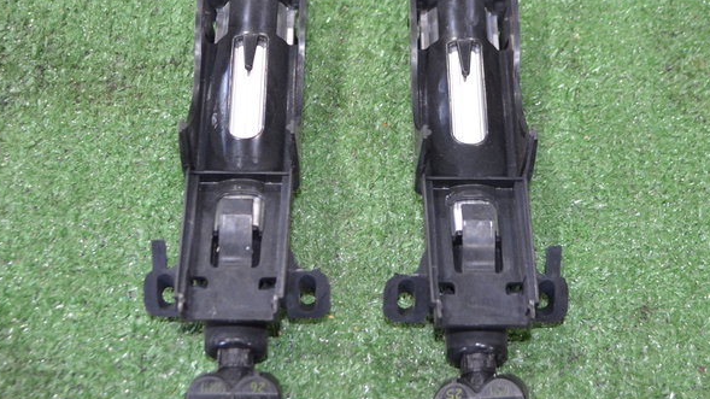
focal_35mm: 60
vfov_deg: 20.0
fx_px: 1129
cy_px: 184
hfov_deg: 34.9
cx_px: 368
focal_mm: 22
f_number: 3.8
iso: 900
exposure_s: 1/60
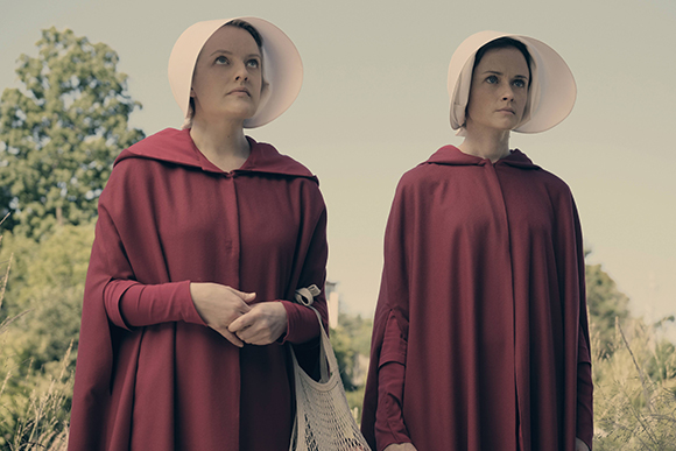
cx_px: 338
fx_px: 1409
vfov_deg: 18.2
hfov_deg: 27.0
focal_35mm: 75
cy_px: 226
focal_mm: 50
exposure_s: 1/400
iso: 400
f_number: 4
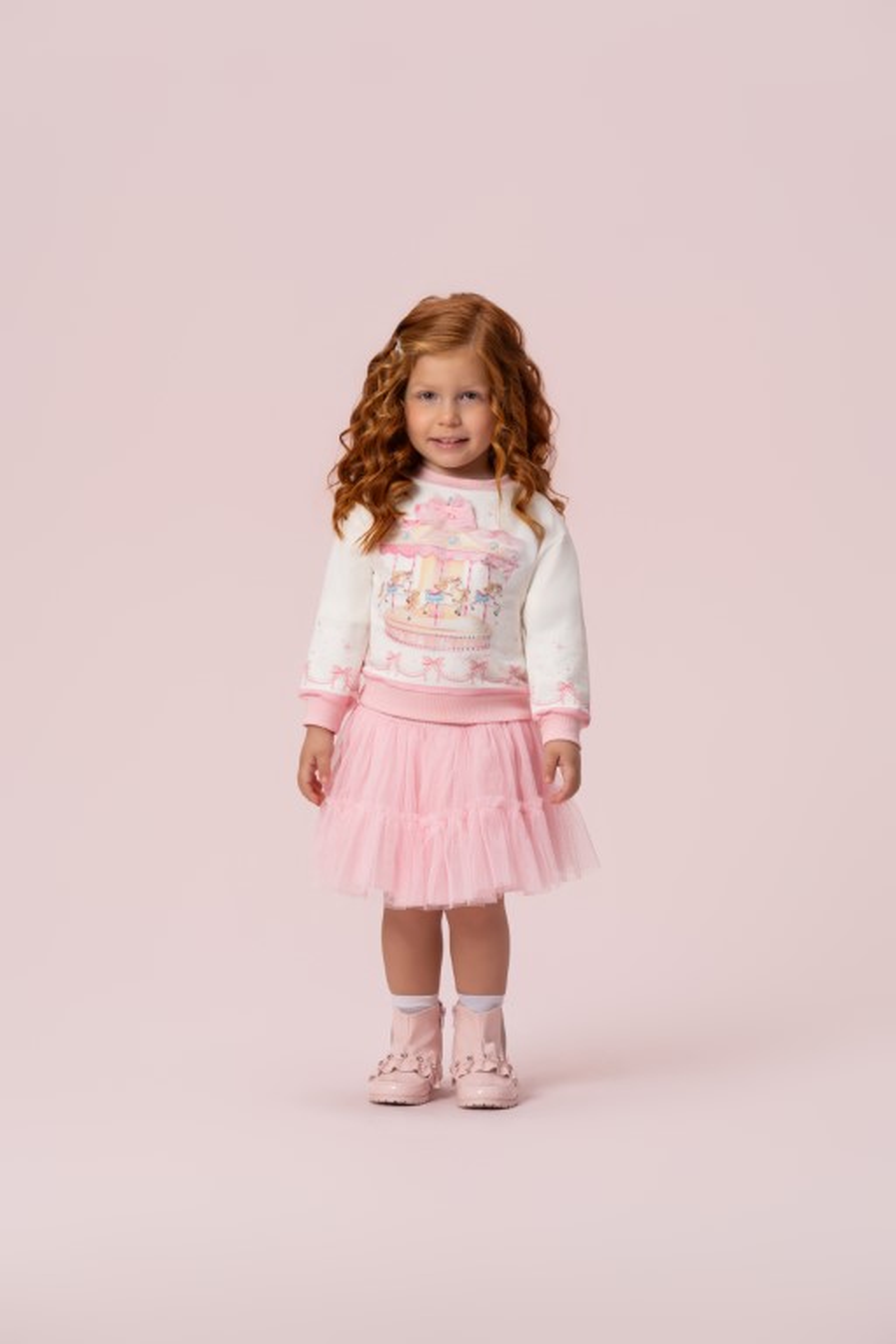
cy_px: 672
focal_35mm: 99
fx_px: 3696
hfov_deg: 13.8
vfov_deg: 20.6
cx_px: 448
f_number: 7.1
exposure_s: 1/125
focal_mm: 99
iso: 100
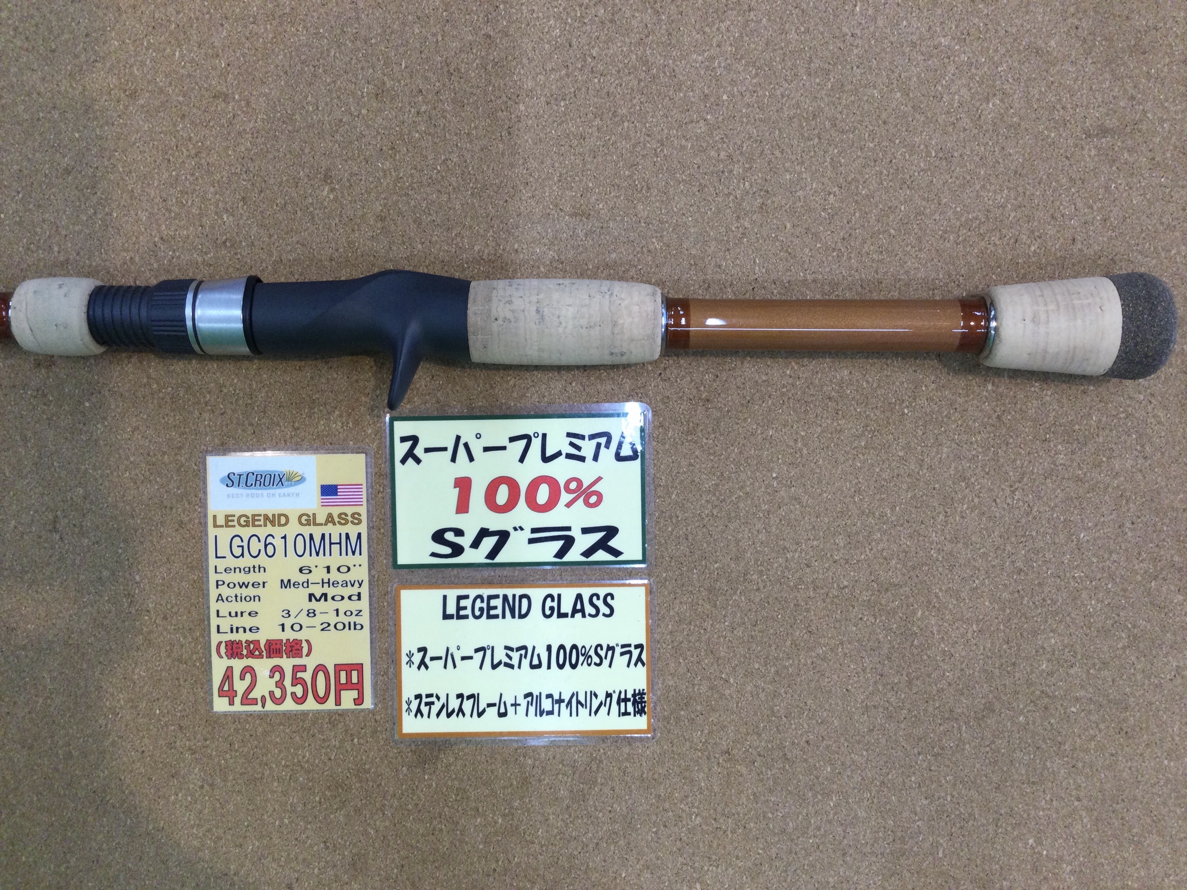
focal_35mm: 31
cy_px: 445
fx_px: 1063
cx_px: 594
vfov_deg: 45.4
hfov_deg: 58.4
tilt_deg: -86.4
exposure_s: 1/30
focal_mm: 3.3
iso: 25
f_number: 2.4
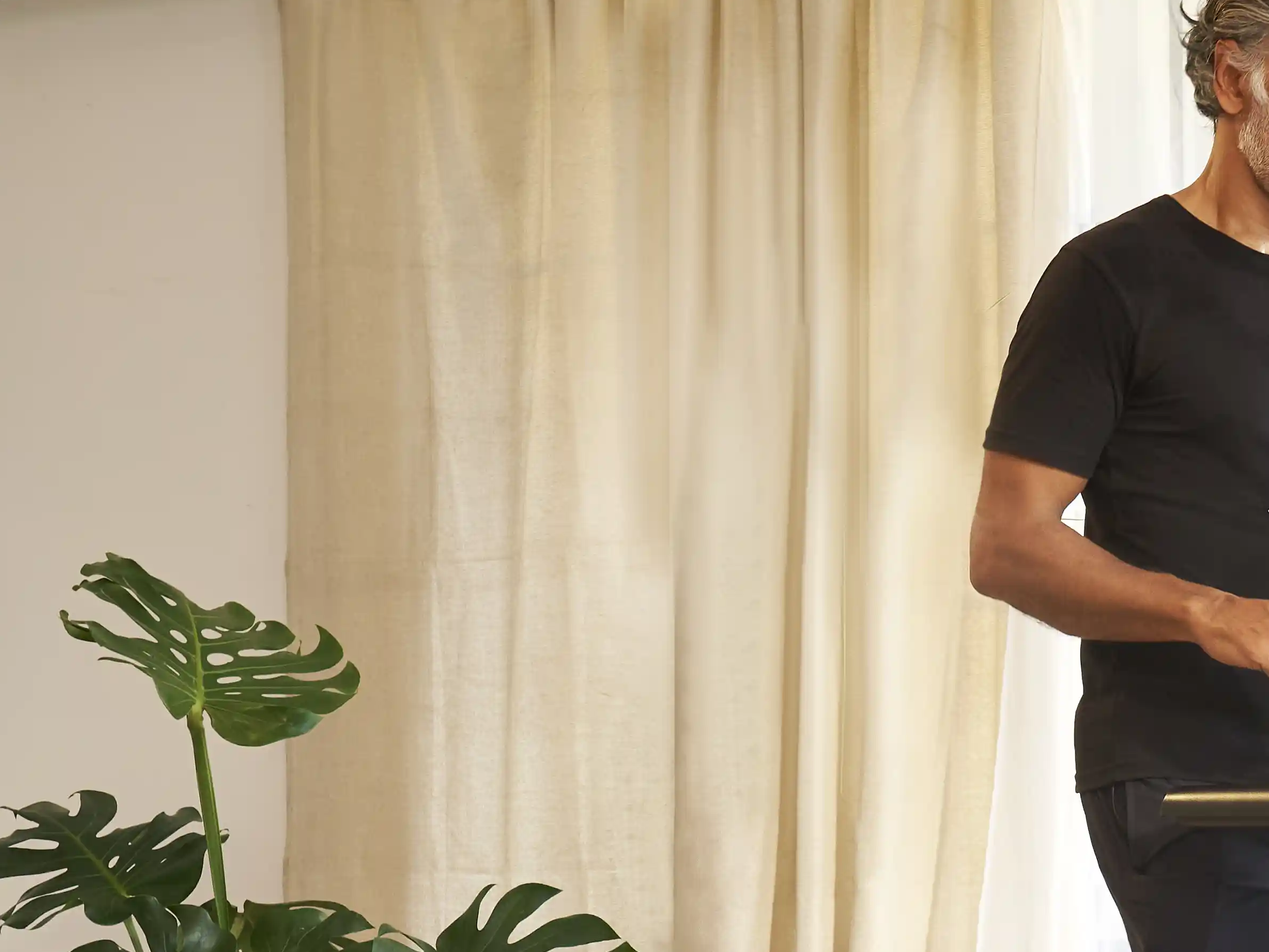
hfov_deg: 21.2
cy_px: 846
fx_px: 3336
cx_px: 1094
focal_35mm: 91
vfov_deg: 16.0
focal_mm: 24
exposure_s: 1/125
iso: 400
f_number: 5.6
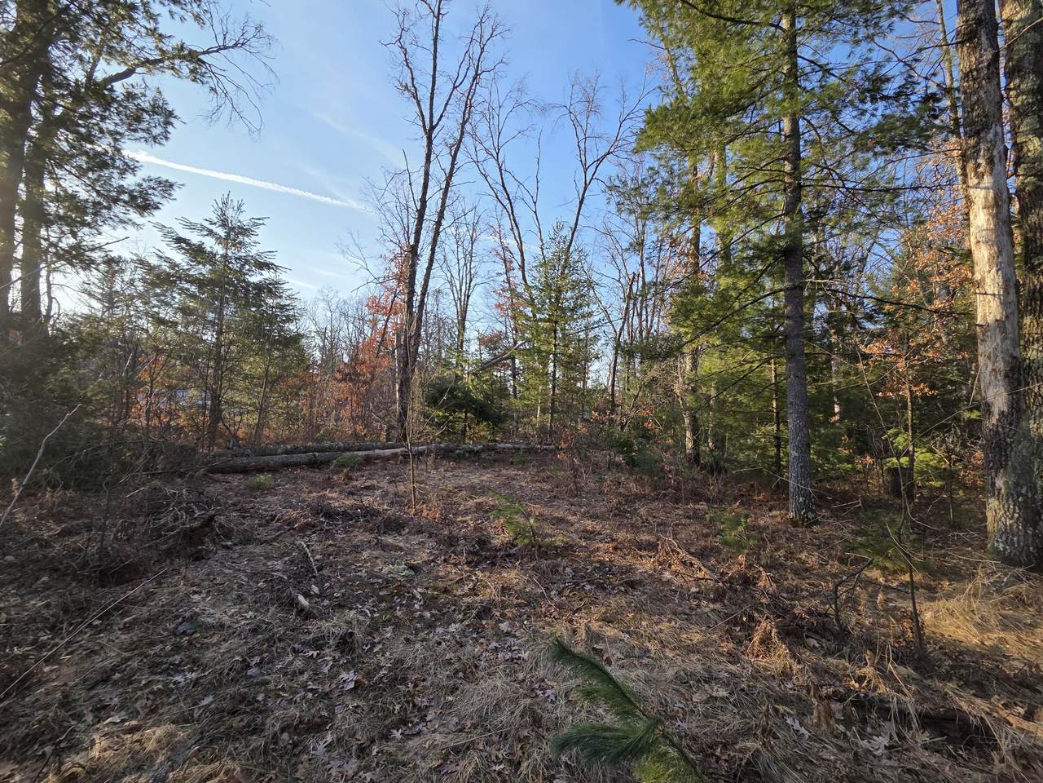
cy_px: 392
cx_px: 522
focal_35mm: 13
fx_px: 392
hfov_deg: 106.2
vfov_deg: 89.9
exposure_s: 1/696
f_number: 2.2
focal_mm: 2.2
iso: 50
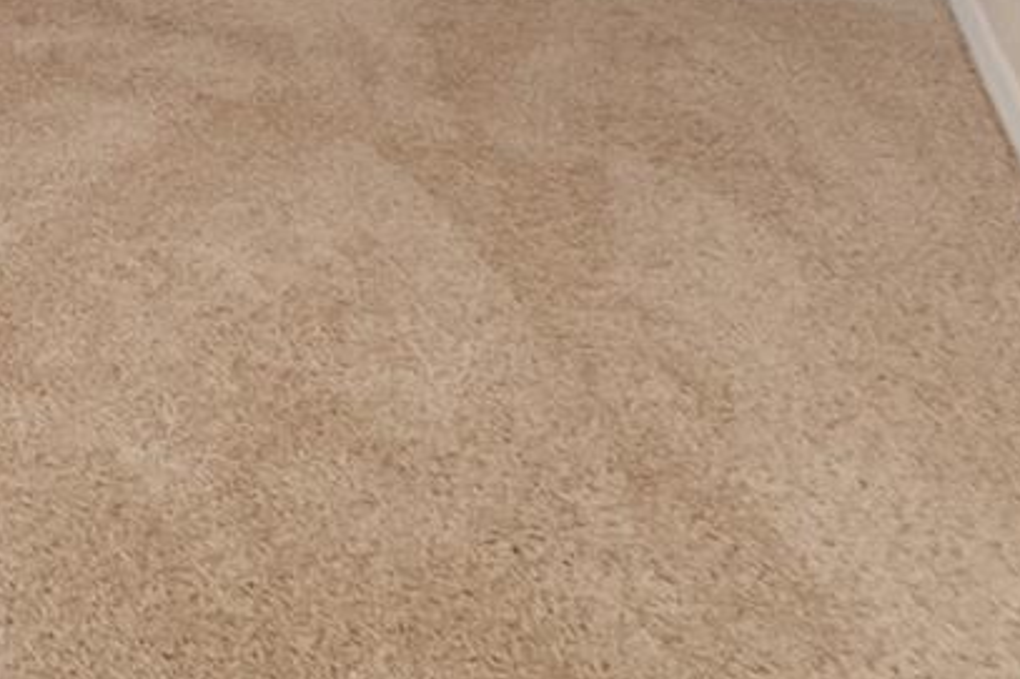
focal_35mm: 59
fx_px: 1671
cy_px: -525
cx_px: -669
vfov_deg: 18.3
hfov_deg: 23.5
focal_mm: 10
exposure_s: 1/60
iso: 1000
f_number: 4.5
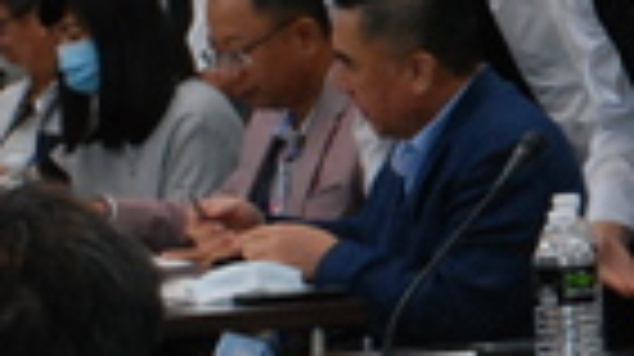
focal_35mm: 345
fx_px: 5794
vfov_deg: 3.5
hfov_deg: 6.1
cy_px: -72
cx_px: 1331
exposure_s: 1/60
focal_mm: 44
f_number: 4.8
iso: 800
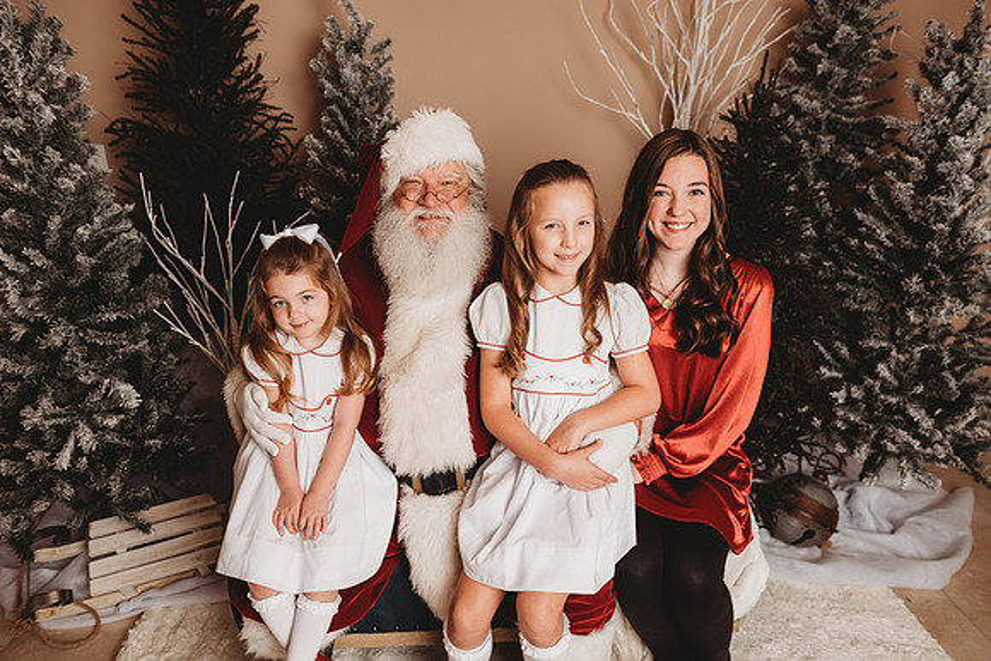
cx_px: 496
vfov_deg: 53.2
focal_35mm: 24
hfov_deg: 73.7
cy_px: 330
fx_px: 661
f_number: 3.2
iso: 100
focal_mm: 24
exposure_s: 1/160
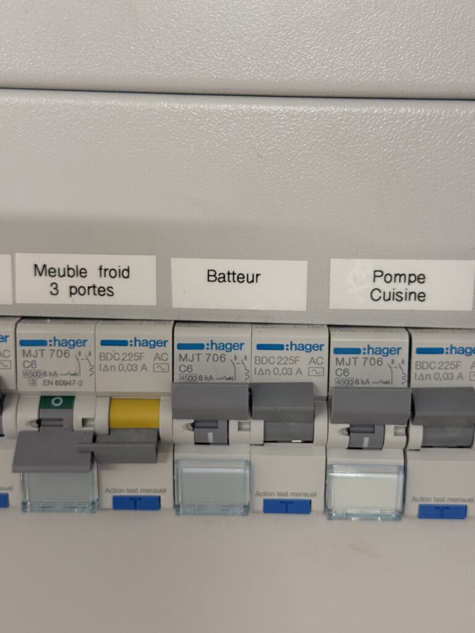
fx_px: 878
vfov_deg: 39.7
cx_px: 238
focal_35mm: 48
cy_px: 316
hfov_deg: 30.3
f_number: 1.78
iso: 160
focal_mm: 6.76
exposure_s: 1/60
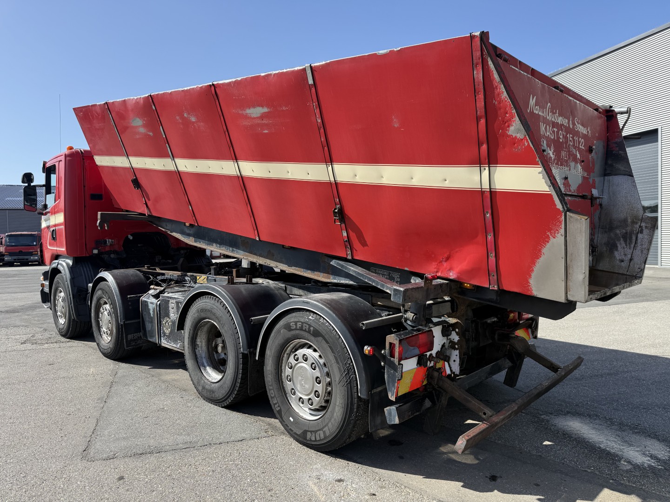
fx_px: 465
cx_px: 335
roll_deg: +1.1
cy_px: 251
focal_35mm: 24
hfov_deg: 71.6
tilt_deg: -0.3
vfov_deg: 56.8
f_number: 1.78
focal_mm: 6.76
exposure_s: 1/2232
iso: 80
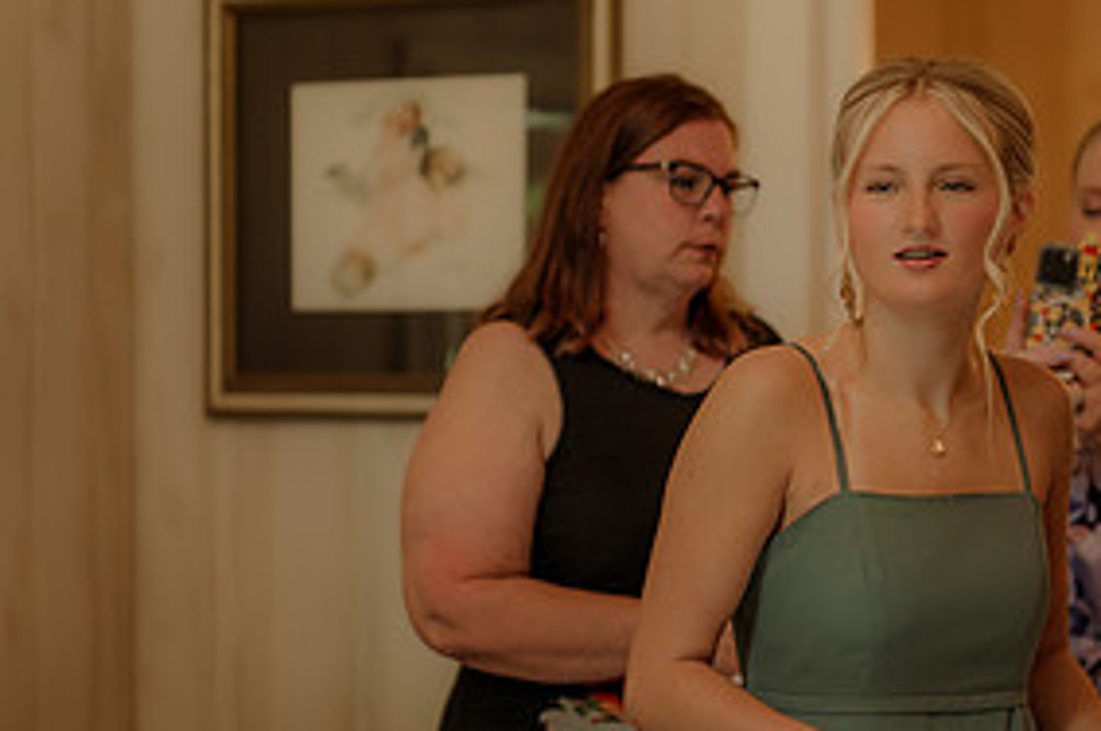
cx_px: 777
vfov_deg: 12.4
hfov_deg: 18.5
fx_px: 3360
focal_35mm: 110
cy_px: 450
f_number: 1.4
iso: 500
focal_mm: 50
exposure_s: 1/200
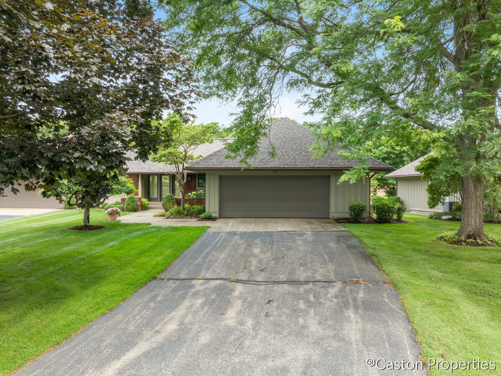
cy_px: 188
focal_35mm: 24
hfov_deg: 71.6
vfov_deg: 56.8
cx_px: 250
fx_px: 347
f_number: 8
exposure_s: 1/50
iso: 100
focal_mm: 12.29
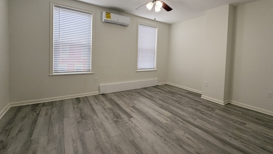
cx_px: 151
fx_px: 123
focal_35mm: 17
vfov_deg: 63.3
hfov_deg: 95.6
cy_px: 60
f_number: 2.2
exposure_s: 1/120
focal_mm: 2.22
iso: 200
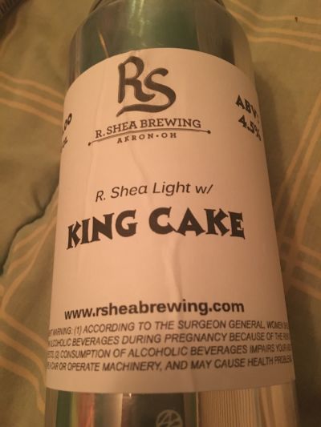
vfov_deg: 61.6
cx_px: 160
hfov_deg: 48.2
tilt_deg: -65.5
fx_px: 358
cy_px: 214
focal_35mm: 29
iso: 500
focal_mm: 4.15
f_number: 2.2
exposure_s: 1/15
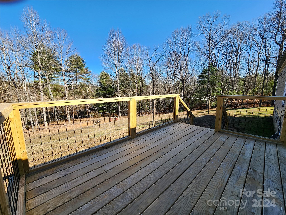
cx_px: 143
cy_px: 108
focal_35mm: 13
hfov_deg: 106.2
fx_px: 107
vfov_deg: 89.9
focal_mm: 2.2
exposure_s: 1/805
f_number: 2.2
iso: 50
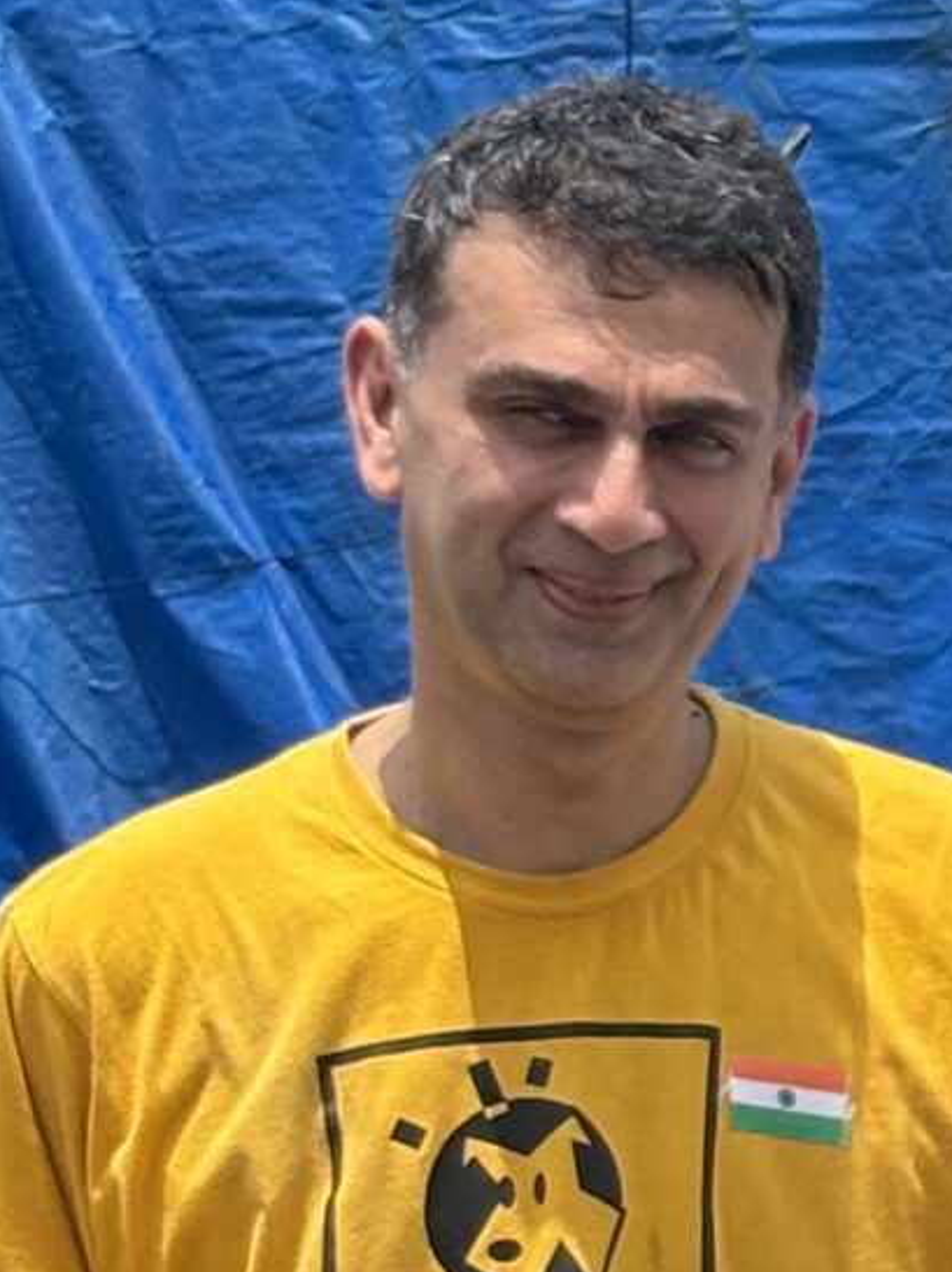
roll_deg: +1.0
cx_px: 2118
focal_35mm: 244
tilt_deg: -3.4
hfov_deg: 5.9
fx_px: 8954
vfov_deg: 8.1
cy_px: 1242
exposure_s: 1/2288
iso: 32
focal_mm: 5.96
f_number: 1.6
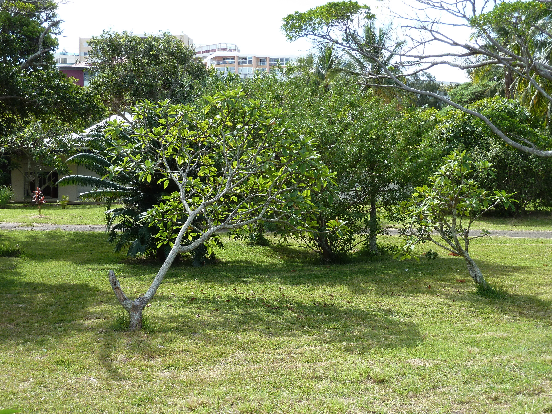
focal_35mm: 55
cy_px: 207
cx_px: 276
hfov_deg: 34.9
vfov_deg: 26.6
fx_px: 877
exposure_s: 1/250
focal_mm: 9.1
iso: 80
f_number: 3.9
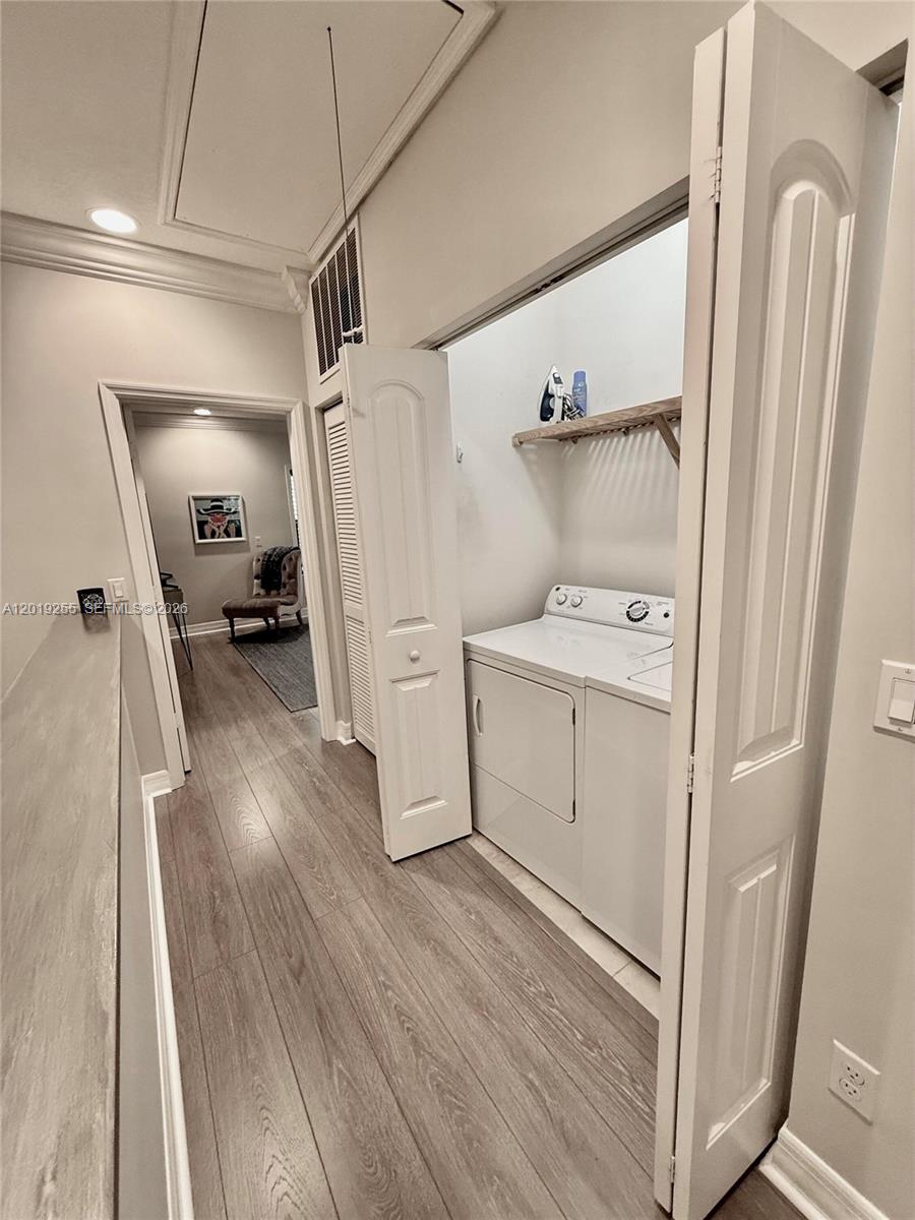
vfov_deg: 102.1
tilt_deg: -12.0
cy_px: 610
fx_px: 493
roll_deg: +2.0
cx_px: 458
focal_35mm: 14
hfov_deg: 85.7
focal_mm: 2.22
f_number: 2.2
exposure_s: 1/60
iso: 200
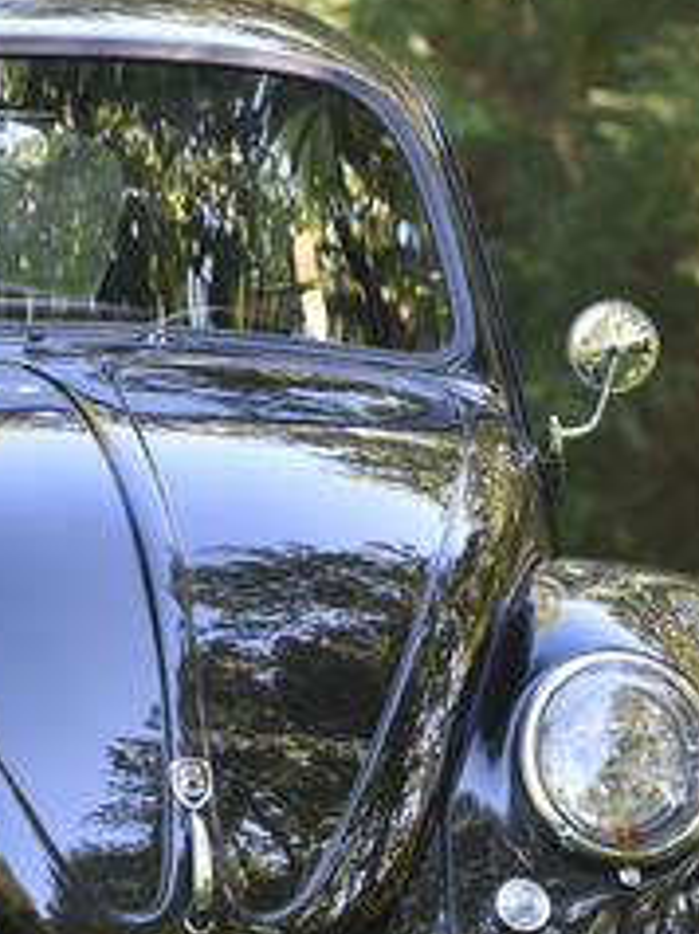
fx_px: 13756
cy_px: 443
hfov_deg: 2.9
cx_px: -43
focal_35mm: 510
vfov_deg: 3.9
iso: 640
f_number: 6.3
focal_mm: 140
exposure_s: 1/125
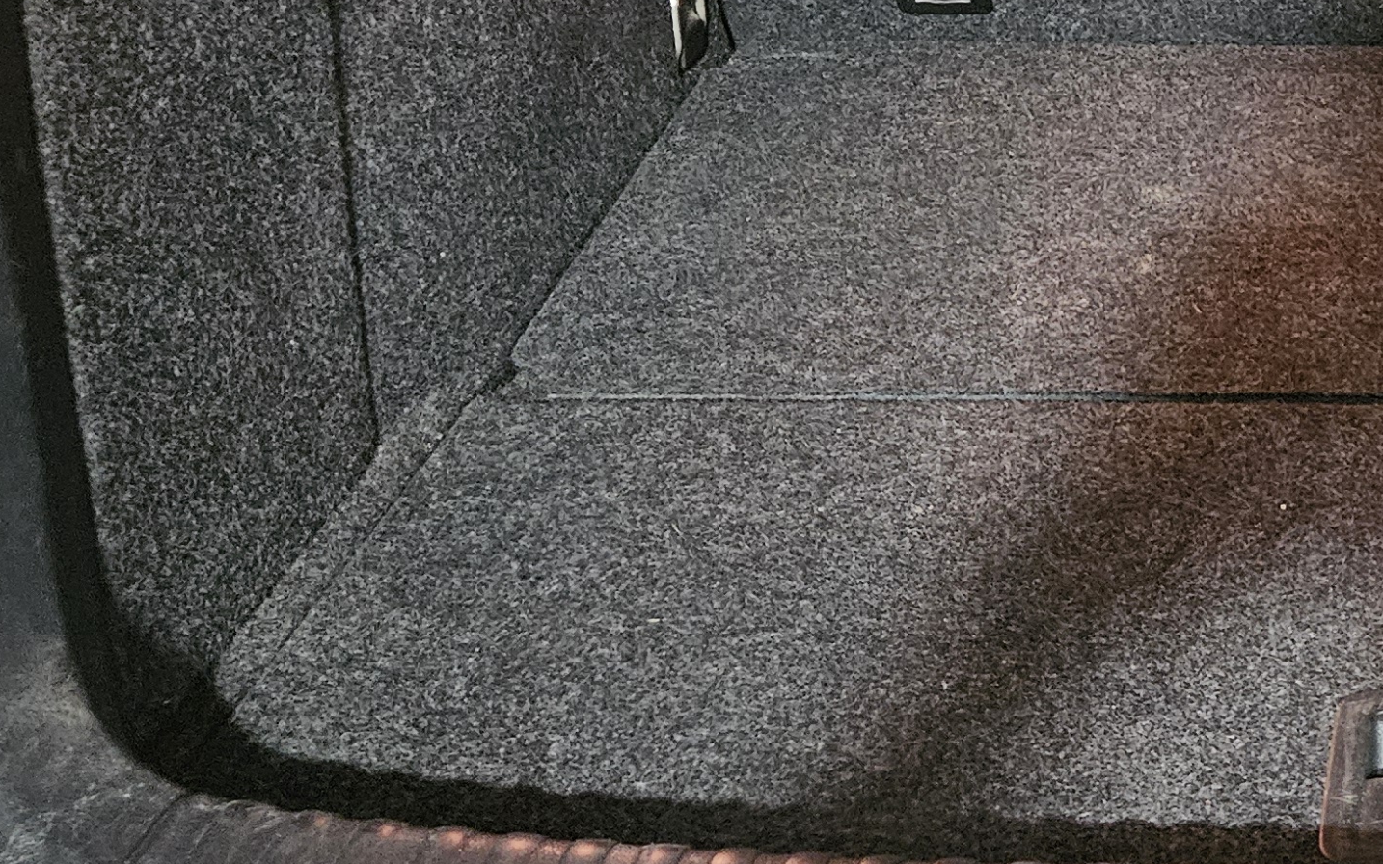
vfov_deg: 18.3
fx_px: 2563
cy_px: -140
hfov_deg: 27.8
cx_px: 1485
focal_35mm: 68
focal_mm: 5.4
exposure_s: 1/24
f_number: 1.8
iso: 1250
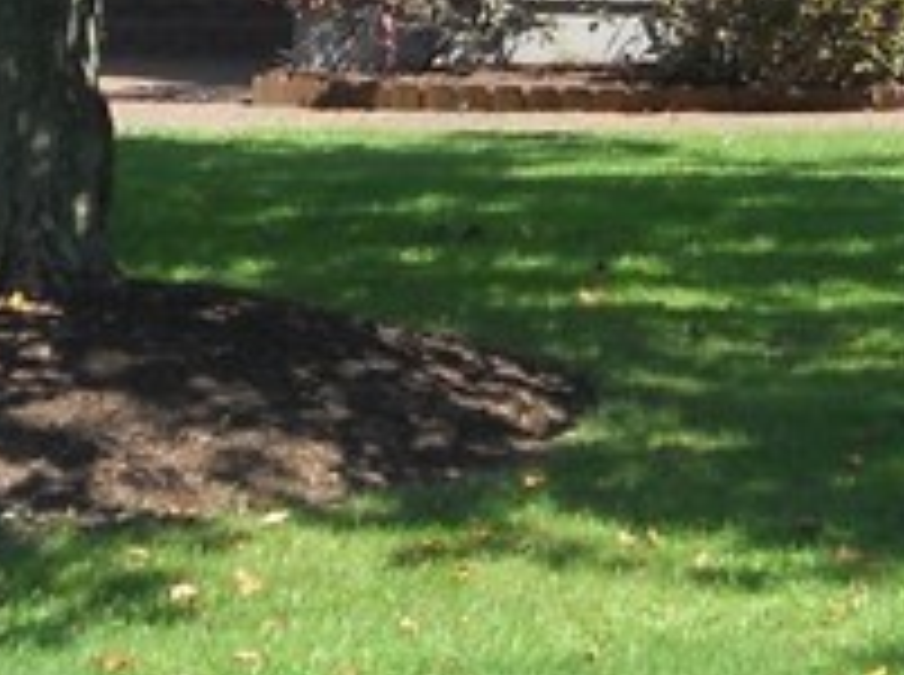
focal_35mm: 194
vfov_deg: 7.4
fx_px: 5057
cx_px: 1079
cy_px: -531
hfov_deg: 10.1
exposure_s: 1/250
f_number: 3.9
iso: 80
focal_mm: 6.9
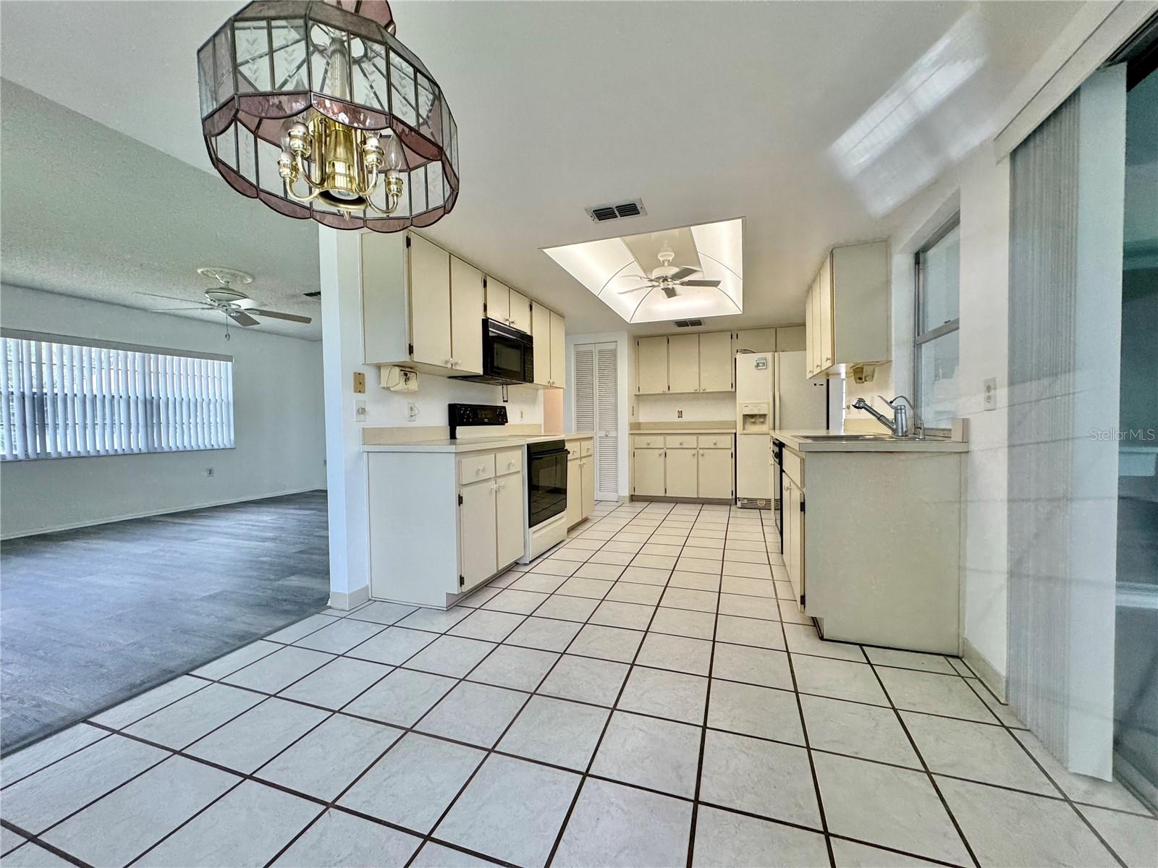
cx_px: 579
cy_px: 434
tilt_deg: -2.1
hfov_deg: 102.1
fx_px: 468
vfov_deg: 85.7
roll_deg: +0.7
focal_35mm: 14
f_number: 2.2
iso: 160
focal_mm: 2.22
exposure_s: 1/120
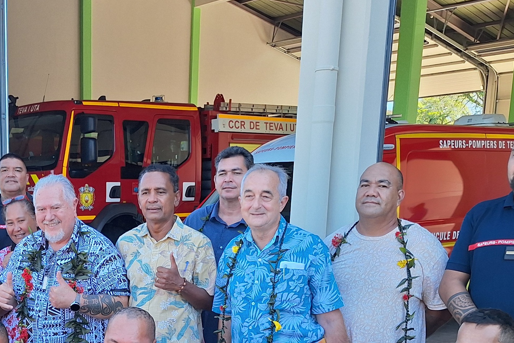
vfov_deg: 25.6
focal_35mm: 50
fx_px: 714
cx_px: 120
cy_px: 348
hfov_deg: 38.4
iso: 40
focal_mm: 5.54
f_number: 1.8
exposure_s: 1/257
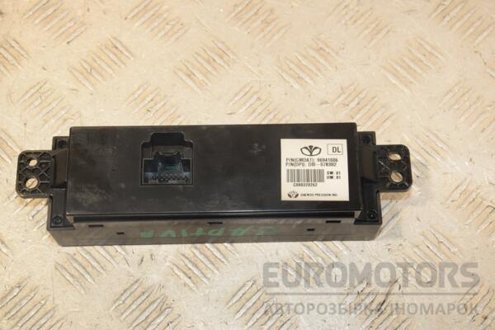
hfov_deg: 29.9
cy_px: 165
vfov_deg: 20.2
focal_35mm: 68
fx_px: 928
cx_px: 248
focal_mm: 45
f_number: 7.1
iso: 800
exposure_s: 1/200
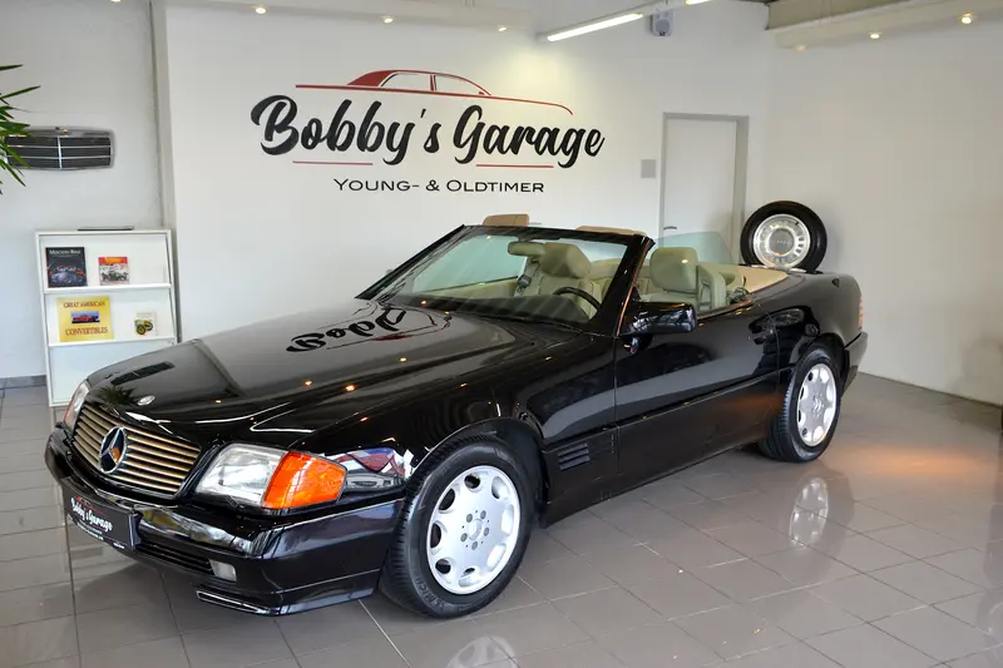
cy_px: 334
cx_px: 502
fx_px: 961
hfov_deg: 55.1
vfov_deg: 38.3
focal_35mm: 34
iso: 500
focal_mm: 23
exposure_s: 1/40
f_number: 5.6
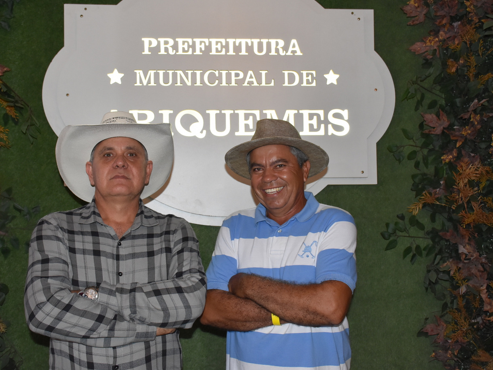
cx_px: 234
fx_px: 635
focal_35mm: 45
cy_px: 184
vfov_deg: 32.5
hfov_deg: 42.4
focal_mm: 27
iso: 1600
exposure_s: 1/60
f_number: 5.6
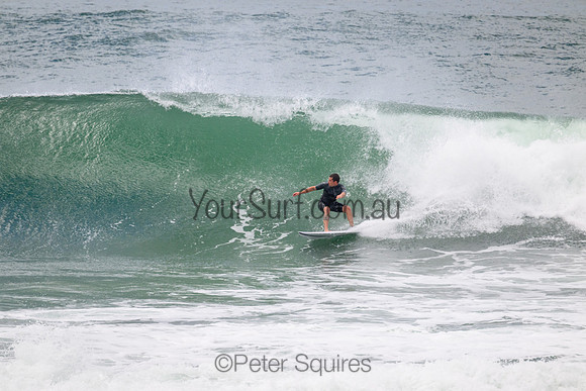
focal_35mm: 700
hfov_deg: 2.9
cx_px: 293
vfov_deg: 2.0
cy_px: 196
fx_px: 11397
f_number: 11
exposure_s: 1/2000
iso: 1000
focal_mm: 700
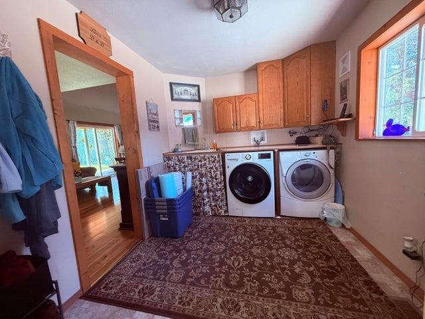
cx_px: 212
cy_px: 160
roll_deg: +4.3
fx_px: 172
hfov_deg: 102.1
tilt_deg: -5.3
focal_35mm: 14
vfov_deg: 85.7
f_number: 2.2
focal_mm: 2.22
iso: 400
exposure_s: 1/60
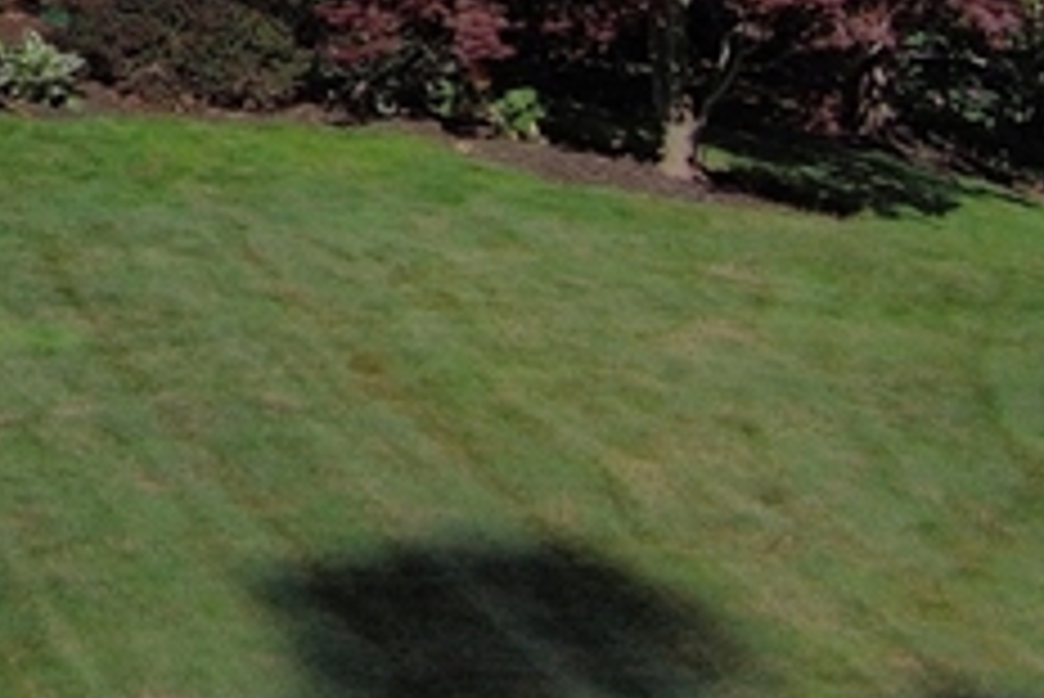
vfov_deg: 9.9
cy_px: -709
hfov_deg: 13.7
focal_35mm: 128
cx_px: -1030
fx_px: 3714
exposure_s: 1/4065
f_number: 2.8
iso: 100
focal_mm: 10.57
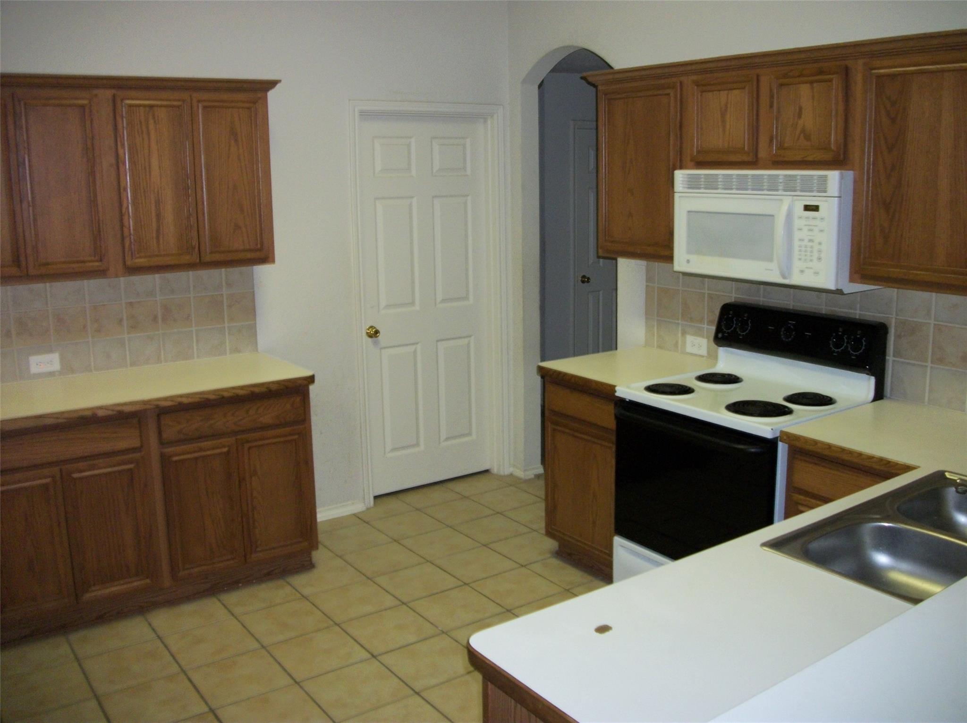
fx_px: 893
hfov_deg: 56.9
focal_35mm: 32
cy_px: 362
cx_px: 484
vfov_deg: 44.1
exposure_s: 1/30
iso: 160
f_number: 2.9
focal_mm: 5.7
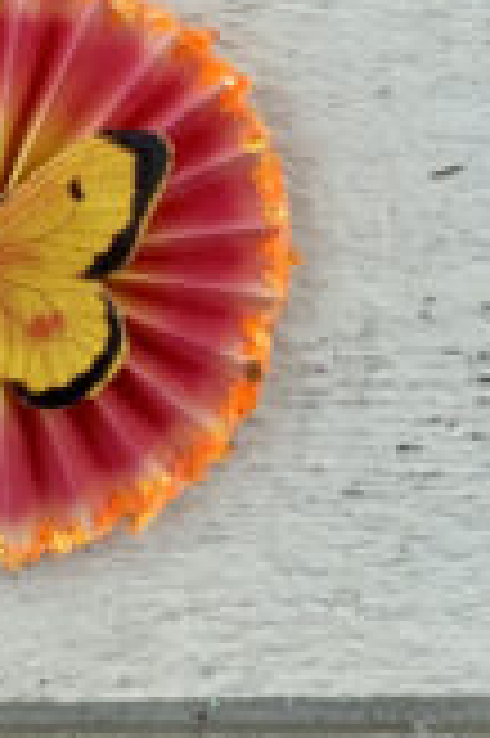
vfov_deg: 16.6
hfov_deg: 11.1
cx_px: -4
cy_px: 86
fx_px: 2496
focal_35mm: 122
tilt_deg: -83.1
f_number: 1.78
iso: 64
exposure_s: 1/1043
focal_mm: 6.76
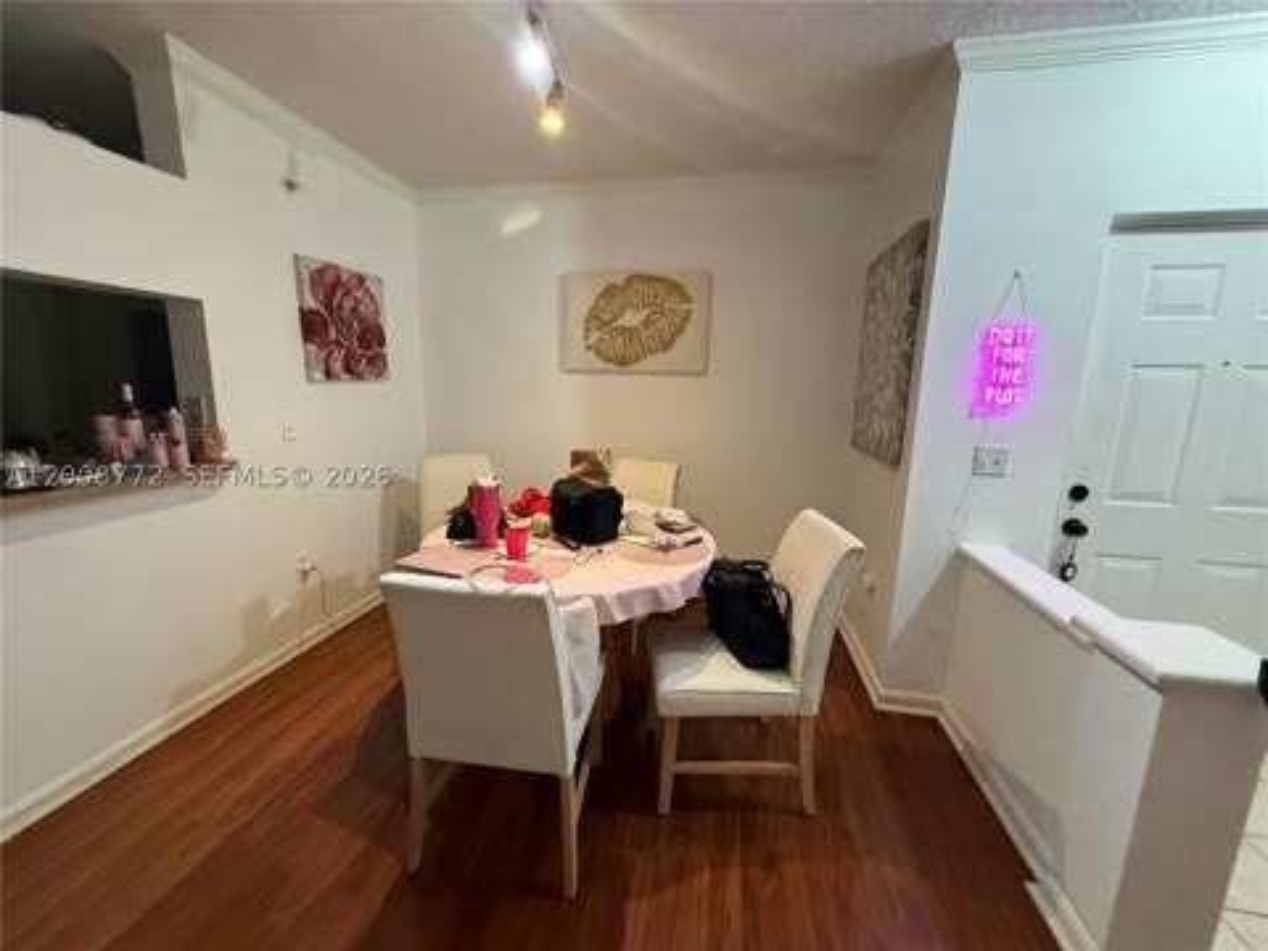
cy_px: 476
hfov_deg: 102.1
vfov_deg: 85.7
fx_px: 513
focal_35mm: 14
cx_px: 634
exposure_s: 1/60
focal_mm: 2.22
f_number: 2.2
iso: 640
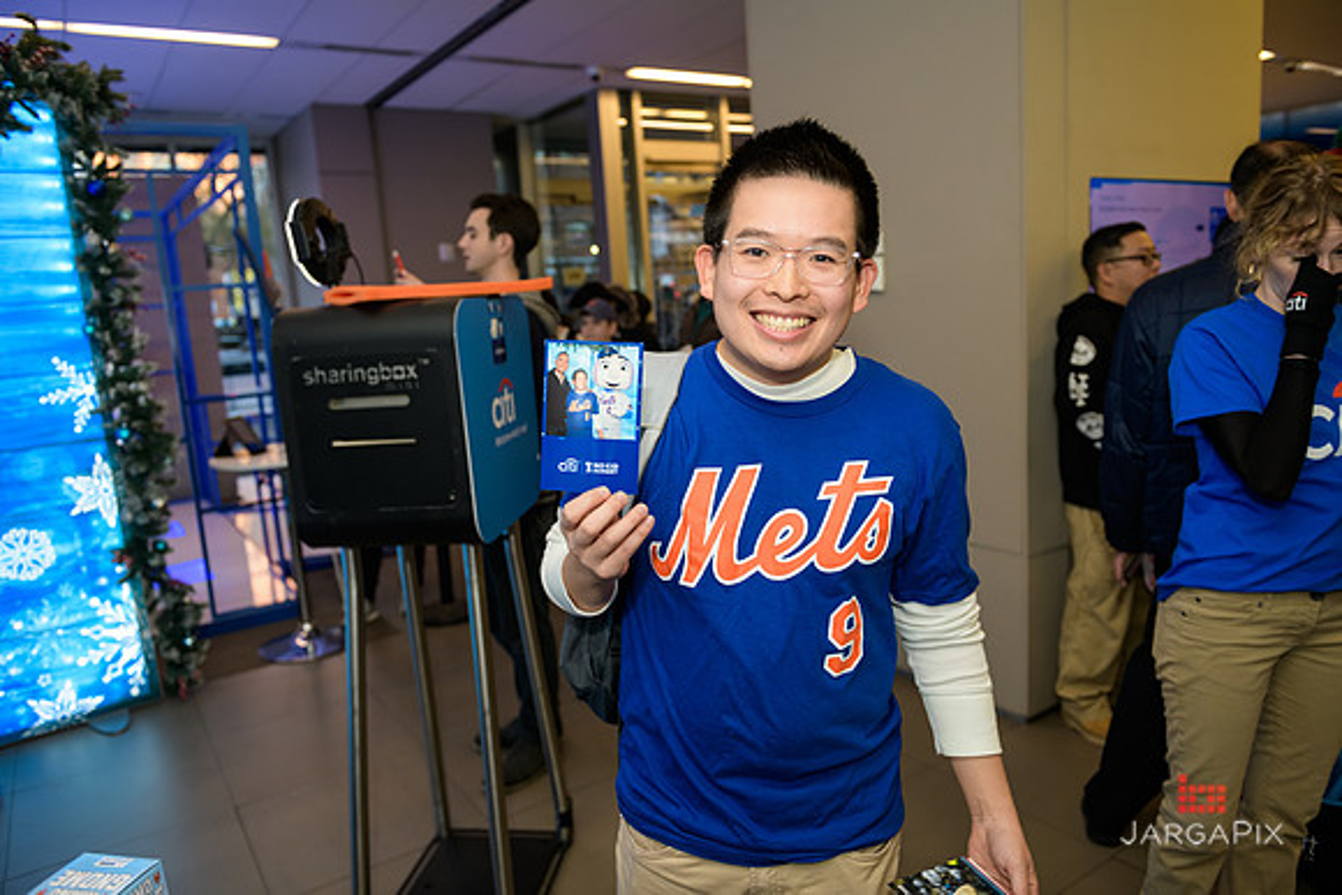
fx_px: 895
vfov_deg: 53.2
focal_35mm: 24
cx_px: 671
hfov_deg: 73.7
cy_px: 448
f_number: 3.2
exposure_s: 1/125
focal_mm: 24
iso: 400
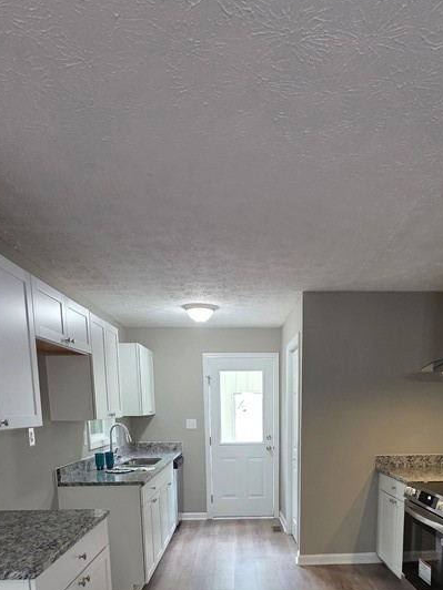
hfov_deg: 54.7
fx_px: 427
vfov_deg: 62.8
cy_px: 481
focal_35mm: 25
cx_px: 253
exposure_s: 1/60
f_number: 1.9
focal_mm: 2.2
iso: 320
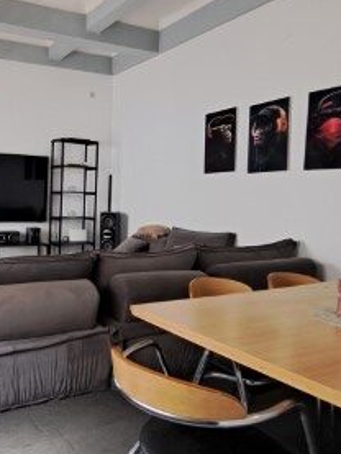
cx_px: 59
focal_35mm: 30
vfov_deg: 59.9
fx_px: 394
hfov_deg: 44.1
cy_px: 231
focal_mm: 1.74
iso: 200
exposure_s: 1/33
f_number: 2.2
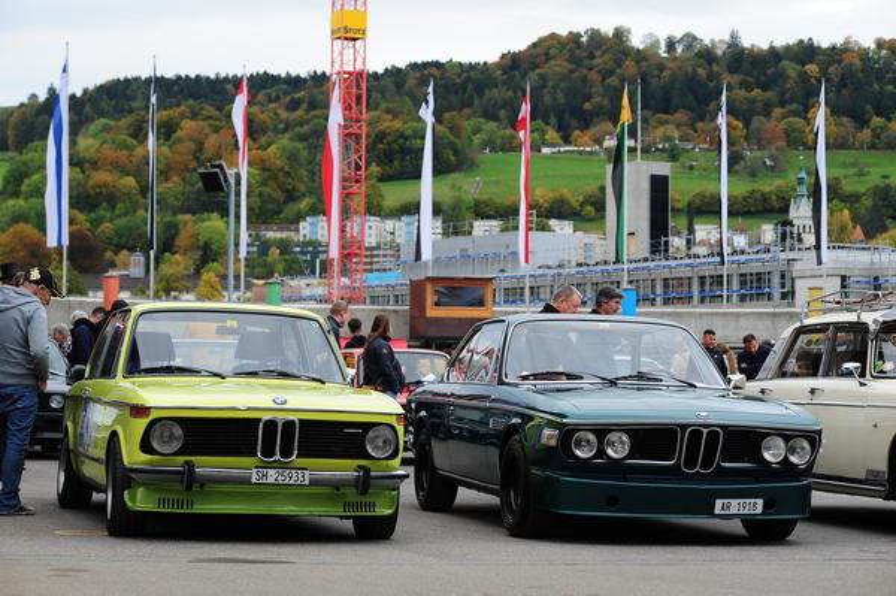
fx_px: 2114
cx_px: 448
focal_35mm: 85
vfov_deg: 16.0
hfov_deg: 23.9
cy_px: 298
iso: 200
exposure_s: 1/250
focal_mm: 85
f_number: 5.6
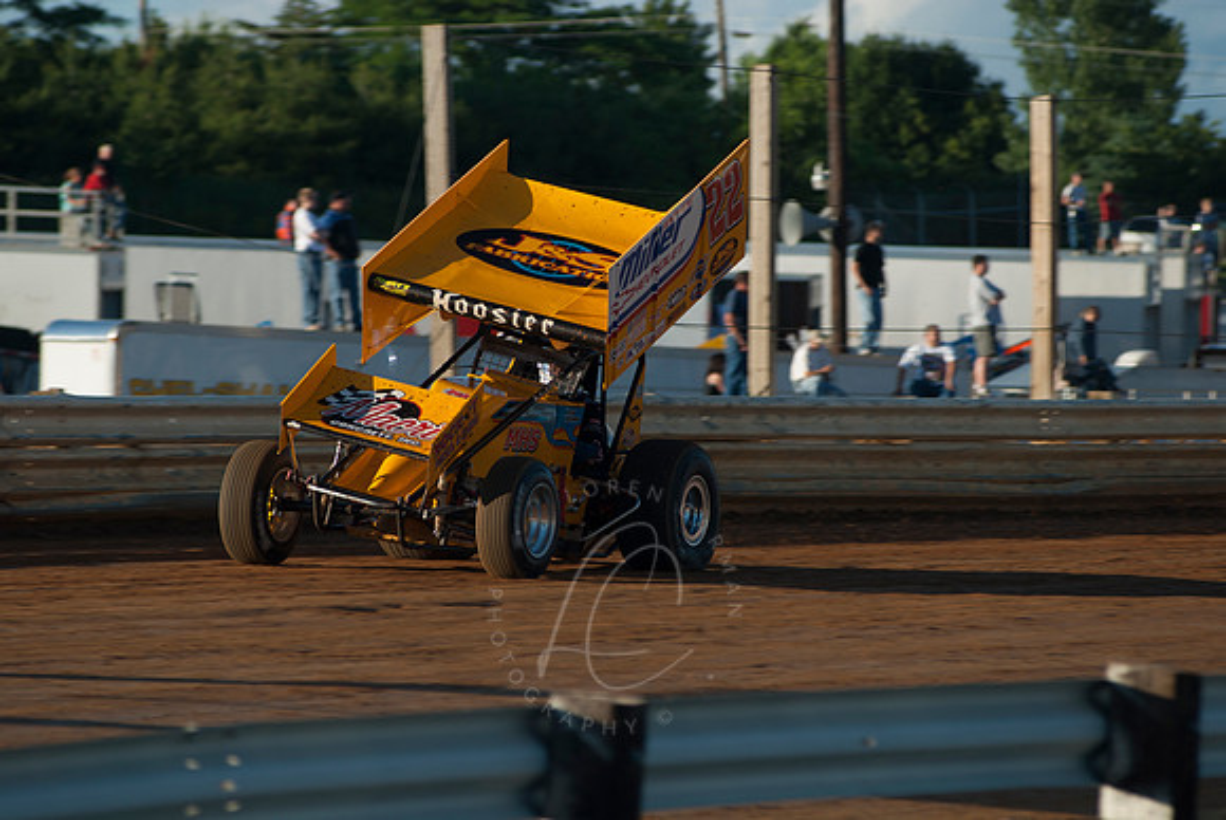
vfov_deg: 4.6
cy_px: 410
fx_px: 10227
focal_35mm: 300
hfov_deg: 6.9
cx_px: 613
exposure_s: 1/640
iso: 100
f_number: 4
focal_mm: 200
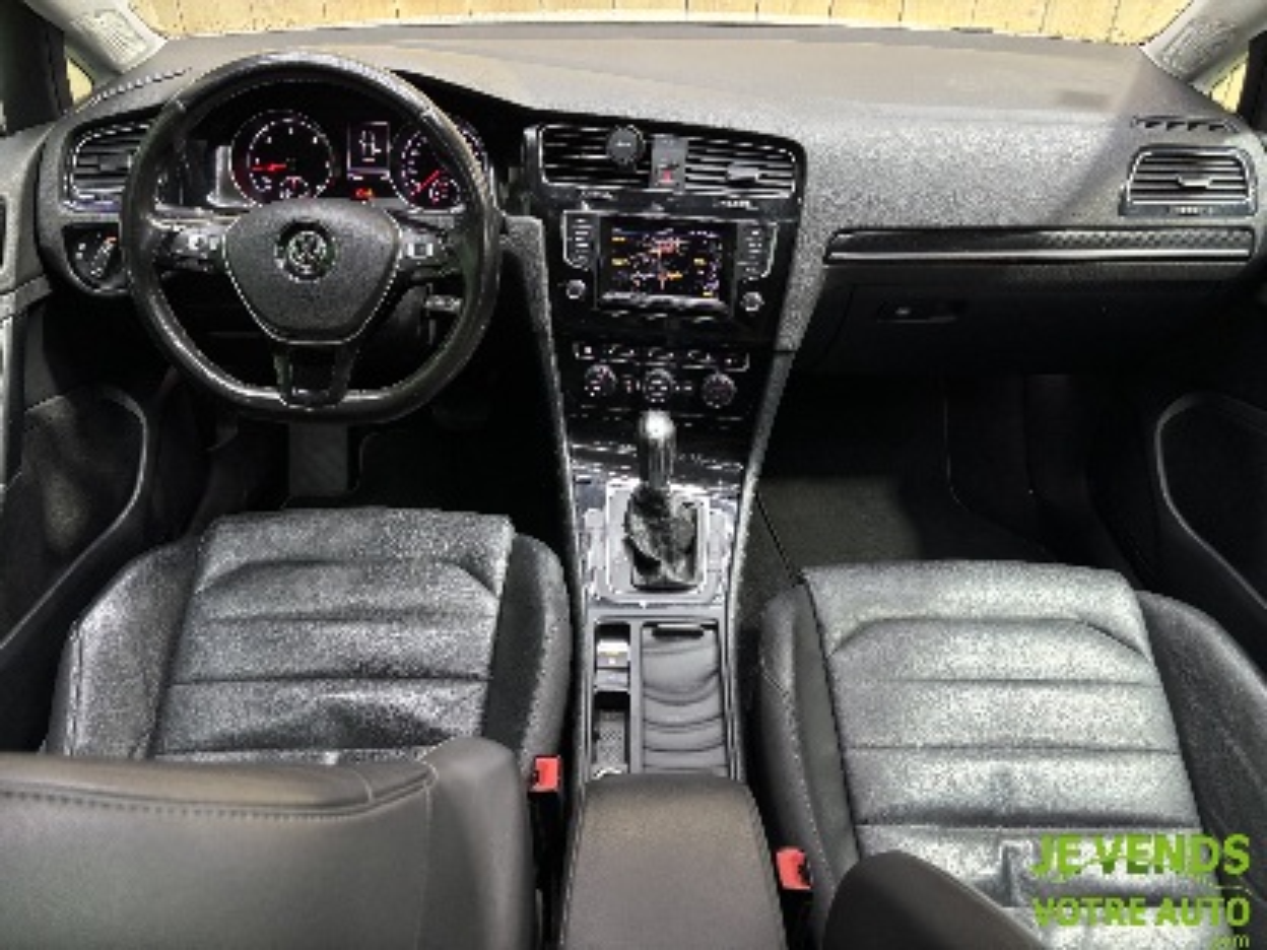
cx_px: 634
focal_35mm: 26
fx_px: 952
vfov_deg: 53.1
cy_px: 475
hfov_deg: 67.3
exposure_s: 1/50
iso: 200
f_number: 1.6
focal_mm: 5.96
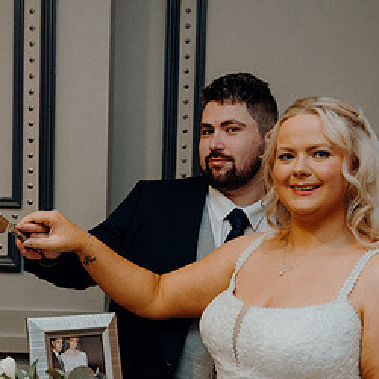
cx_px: 99
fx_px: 830
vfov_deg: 25.5
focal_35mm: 67
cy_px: 277
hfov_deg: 25.4
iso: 2500
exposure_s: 1/160
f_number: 5
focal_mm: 34
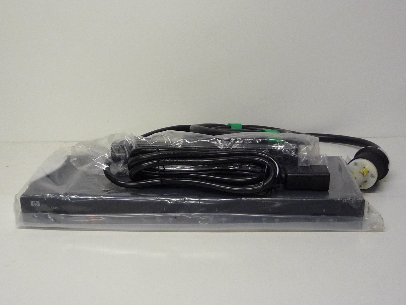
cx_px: 203
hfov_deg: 44.8
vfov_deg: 34.3
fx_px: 493
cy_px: 152
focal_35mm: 42
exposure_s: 1/30
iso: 250
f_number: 2.8
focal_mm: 4.4
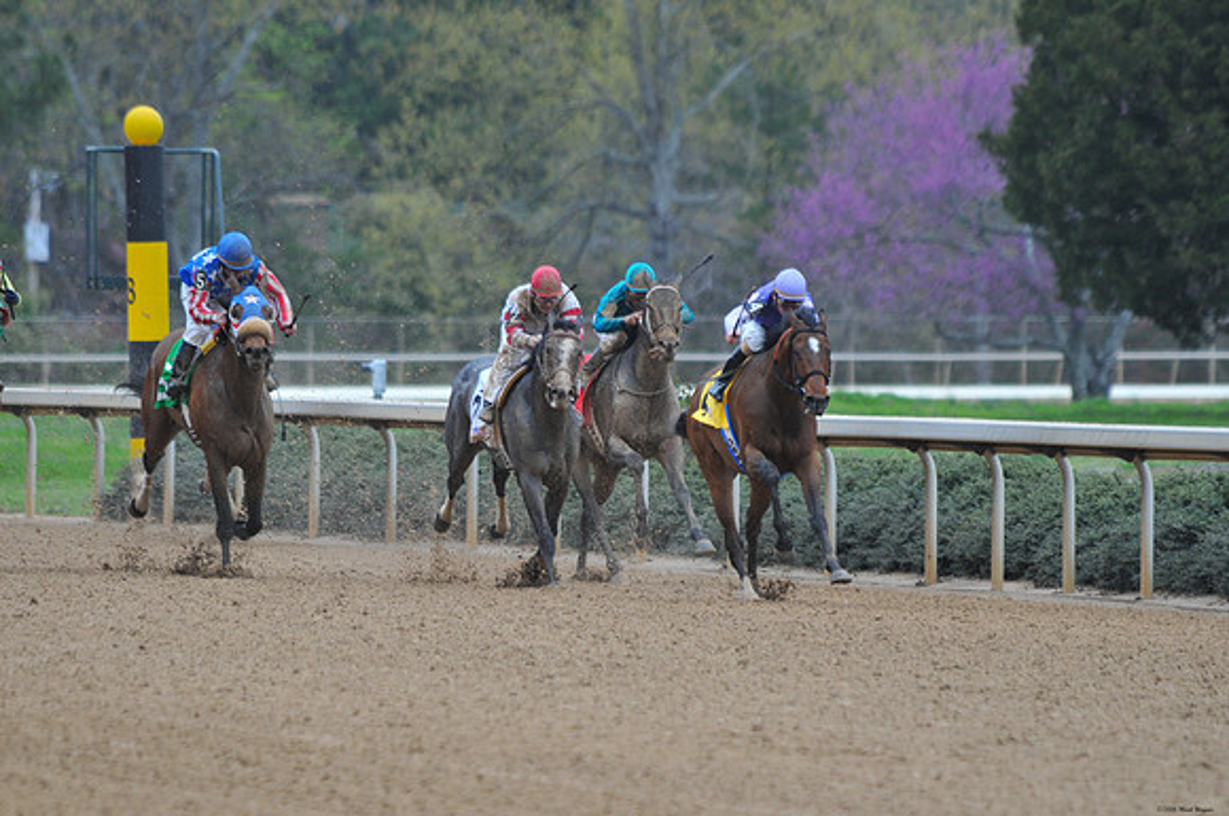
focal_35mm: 600
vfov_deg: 2.3
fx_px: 20455
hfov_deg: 3.4
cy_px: 408
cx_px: 614
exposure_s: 1/1000
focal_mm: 400
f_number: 5.6
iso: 720
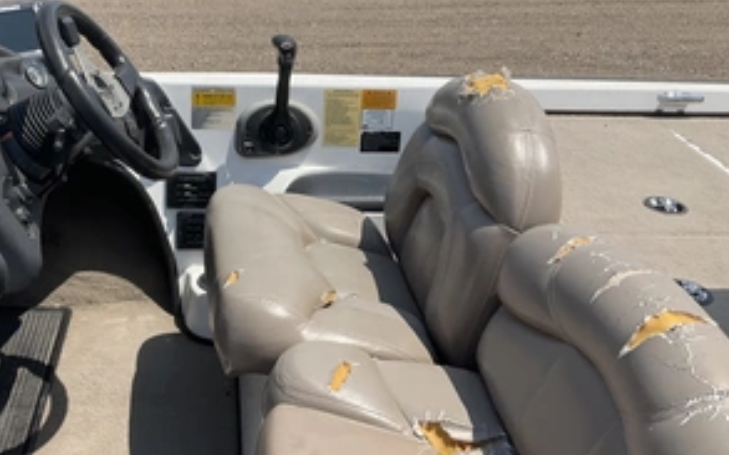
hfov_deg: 47.0
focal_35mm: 42
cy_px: 179
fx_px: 834
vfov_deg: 30.4
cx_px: 299
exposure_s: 1/2141
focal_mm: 3
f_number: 1.8
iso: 25
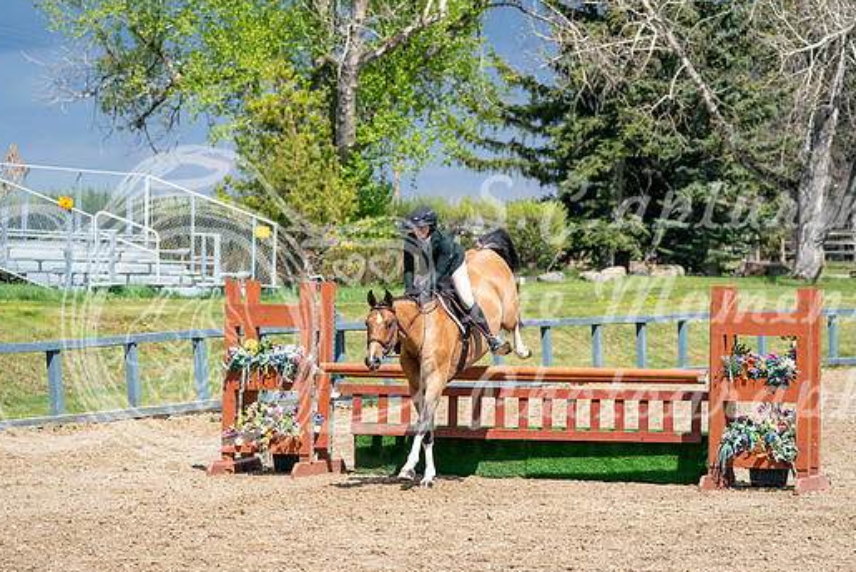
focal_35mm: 178
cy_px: 305
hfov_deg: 11.5
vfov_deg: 7.7
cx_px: 434
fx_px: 4235
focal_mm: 158
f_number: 5.6
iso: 250
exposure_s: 1/1250
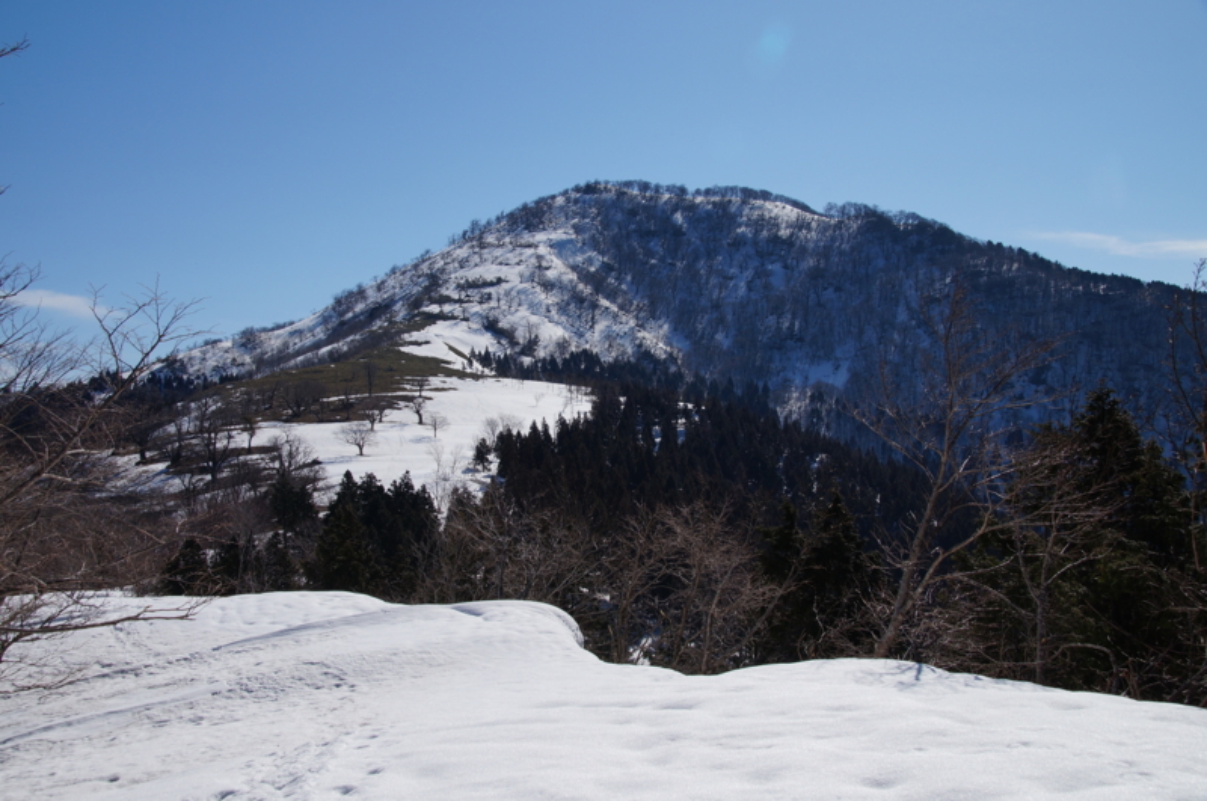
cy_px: 400
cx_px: 604
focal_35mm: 39
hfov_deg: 49.6
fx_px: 1306
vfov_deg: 34.1
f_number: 13
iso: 100
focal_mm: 26
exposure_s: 1/250
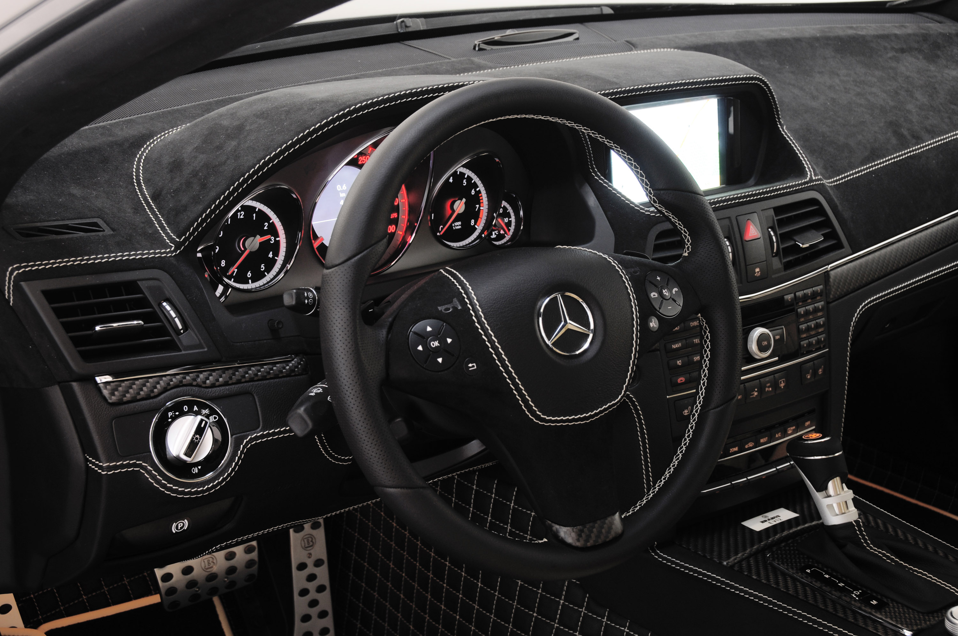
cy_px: 318
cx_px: 479
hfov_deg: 36.9
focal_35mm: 54
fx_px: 1435
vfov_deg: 25.0
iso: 200
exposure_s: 2
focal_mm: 36
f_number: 8
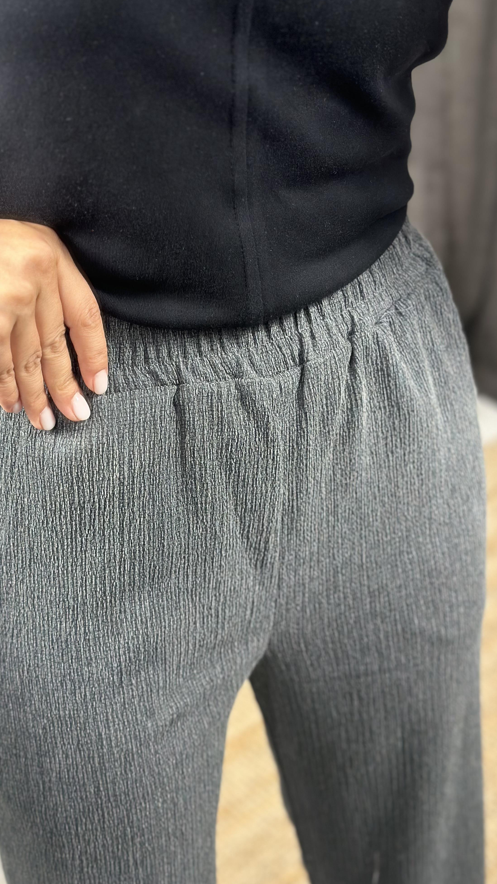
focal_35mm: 54
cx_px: 201
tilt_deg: -53.3
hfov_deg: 22.2
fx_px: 1265
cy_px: 439
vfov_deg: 38.5
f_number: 1.78
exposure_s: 1/50
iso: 200
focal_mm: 6.86
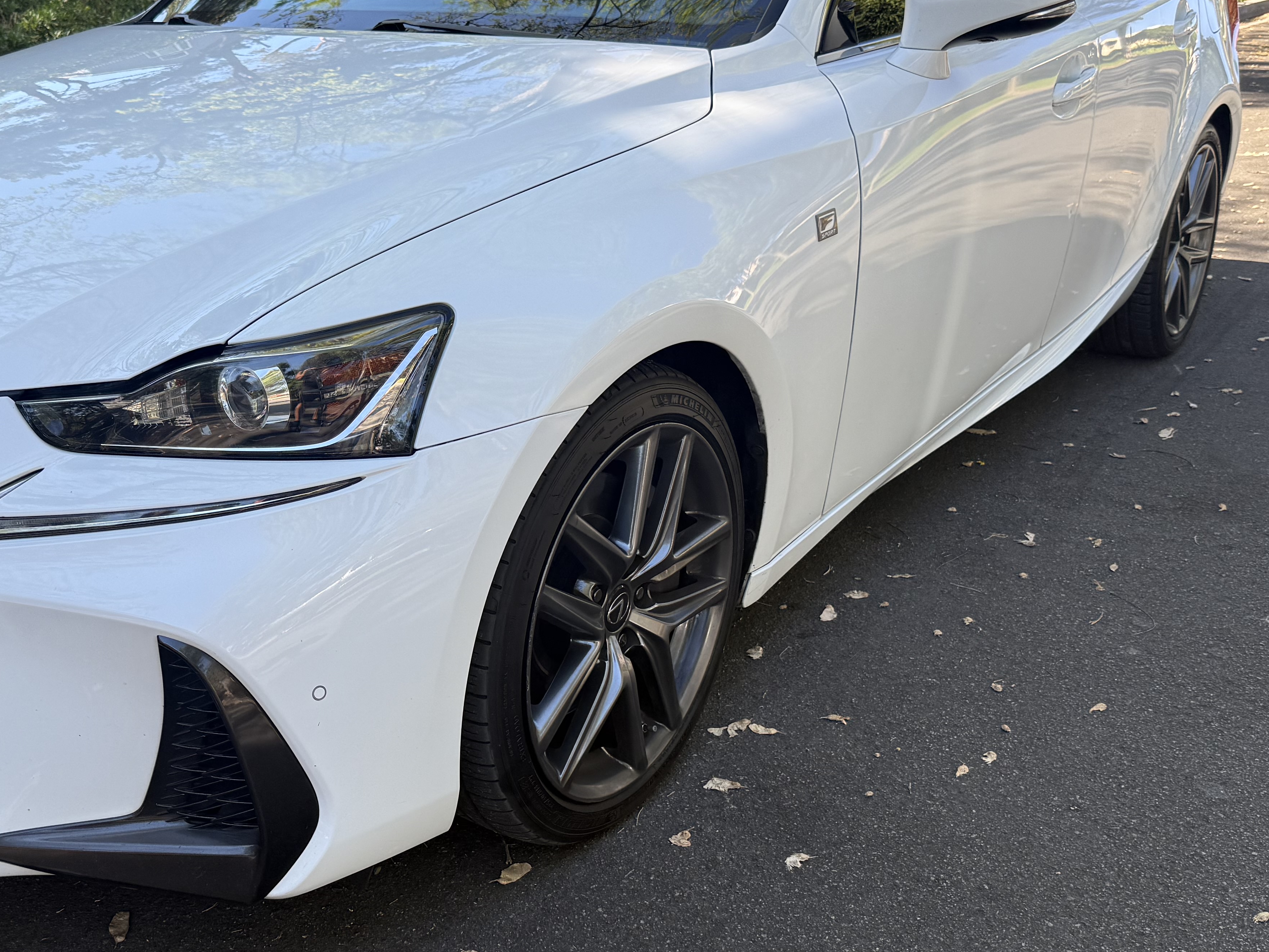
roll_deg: -2.9
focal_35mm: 39
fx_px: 1430
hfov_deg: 46.8
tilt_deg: -17.0
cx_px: 389
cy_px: 485
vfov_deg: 36.8
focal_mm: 6.76
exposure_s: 1/822
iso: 80
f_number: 1.78
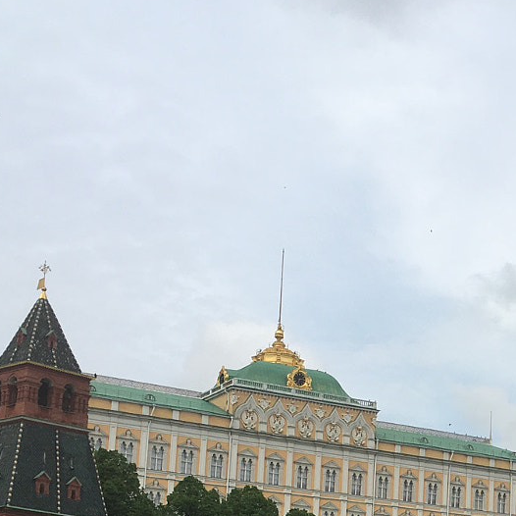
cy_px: 521
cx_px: 567
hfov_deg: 21.1
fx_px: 1315
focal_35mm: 78
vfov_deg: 21.4
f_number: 2.2
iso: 25
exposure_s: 1/1832
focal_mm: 4.15
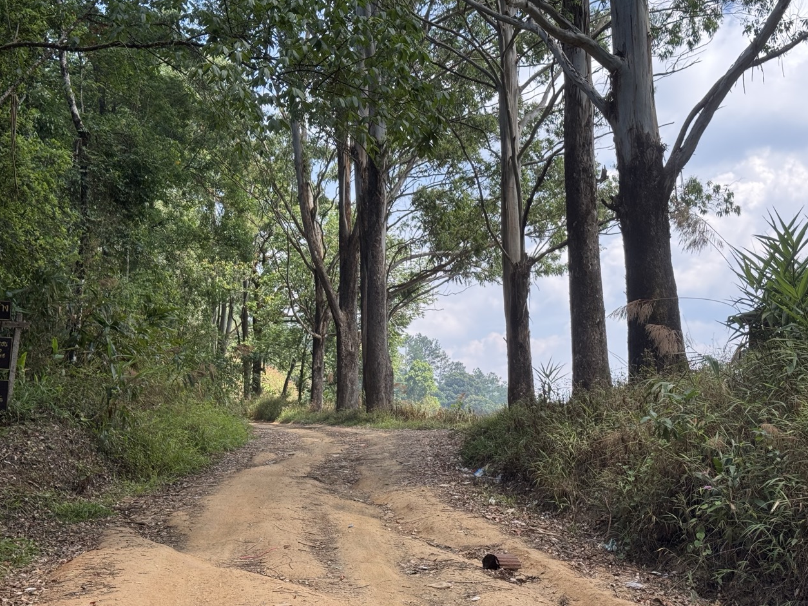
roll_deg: +2.6
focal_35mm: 49
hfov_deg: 38.9
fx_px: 1144
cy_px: 300
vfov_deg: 29.7
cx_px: 410
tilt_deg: +7.2
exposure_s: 1/802
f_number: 1.78
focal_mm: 6.76
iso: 64
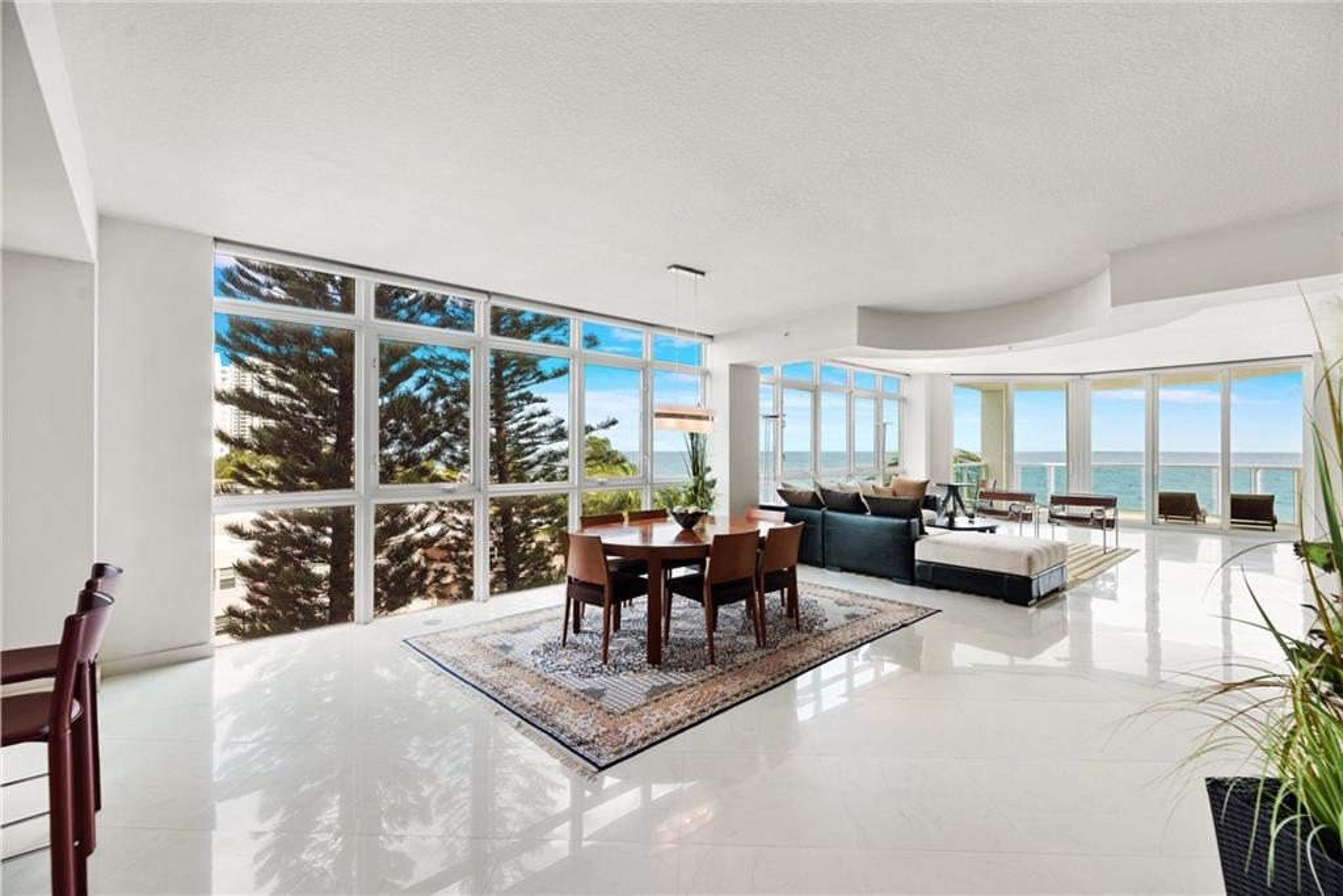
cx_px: 672
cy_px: 448
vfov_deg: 81.2
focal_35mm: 14
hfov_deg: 104.2
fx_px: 522
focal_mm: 14
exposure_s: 1/13
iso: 200
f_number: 7.1
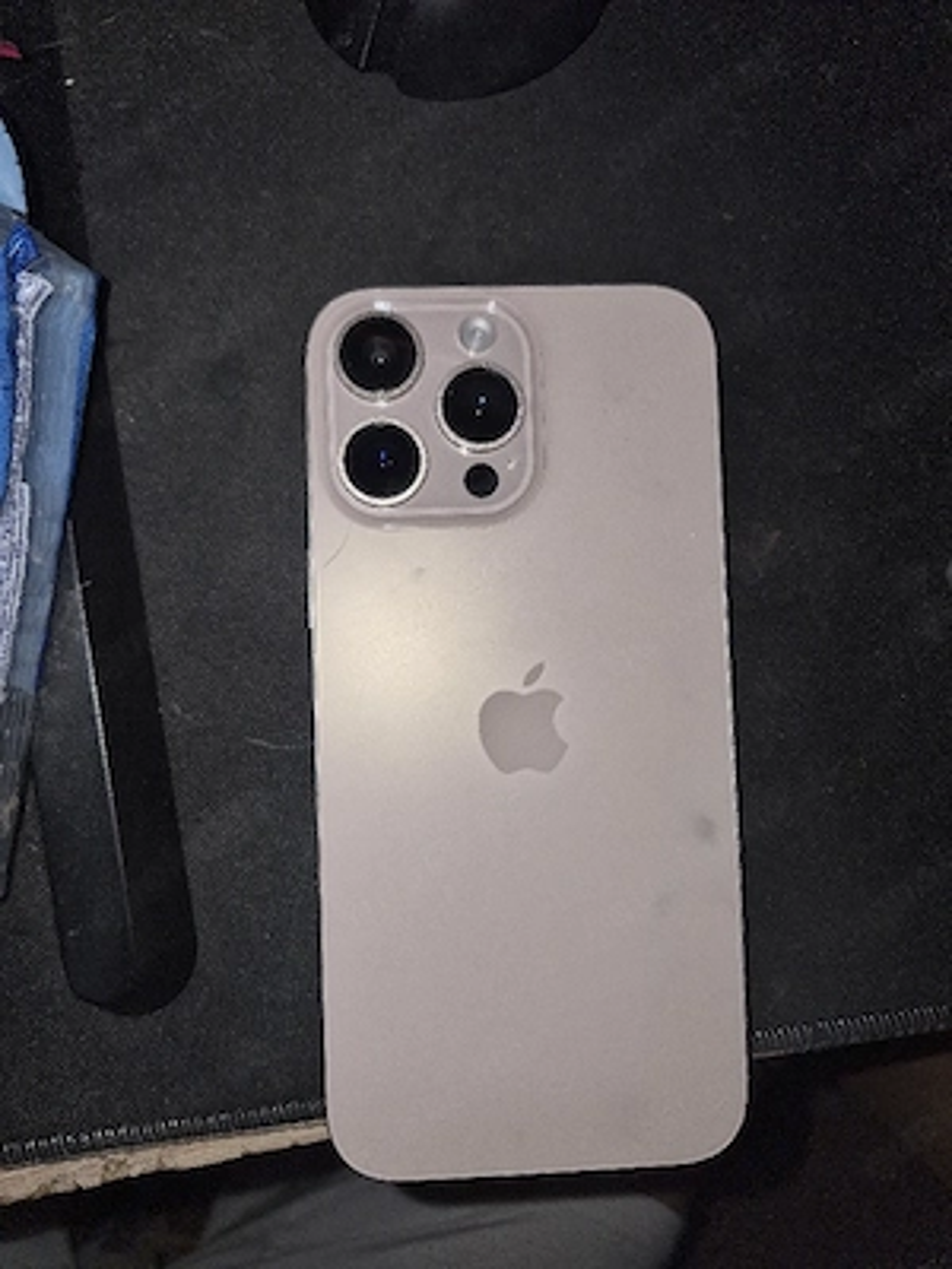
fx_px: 843
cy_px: 634
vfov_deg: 73.9
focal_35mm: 23
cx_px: 476
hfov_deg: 58.9
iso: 40
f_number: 1.8
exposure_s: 1/50
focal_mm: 5.4
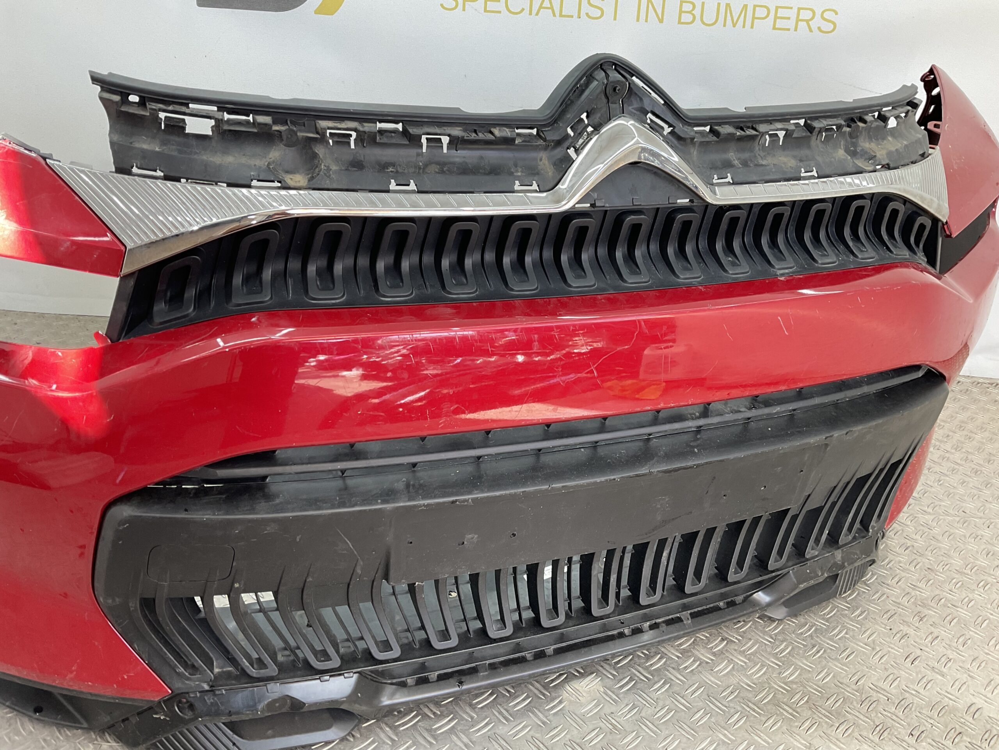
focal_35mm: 29
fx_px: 837
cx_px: 500
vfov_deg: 48.2
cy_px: 375
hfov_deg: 61.7
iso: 50
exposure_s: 1/120
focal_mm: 3
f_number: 1.8
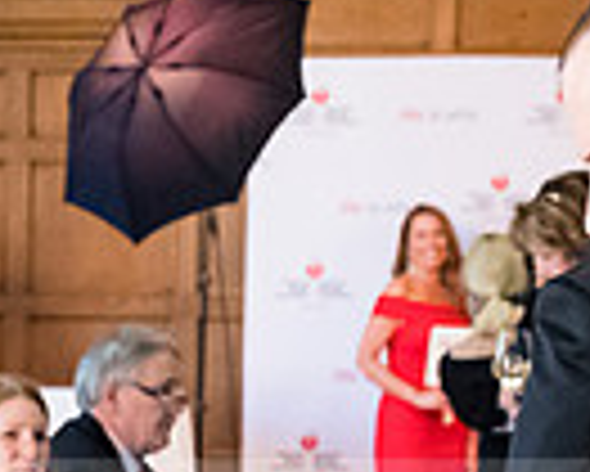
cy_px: 659
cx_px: -77
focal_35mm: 212
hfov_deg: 9.0
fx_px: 3705
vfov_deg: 7.2
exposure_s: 1/60
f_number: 4
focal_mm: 34.3
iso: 2000
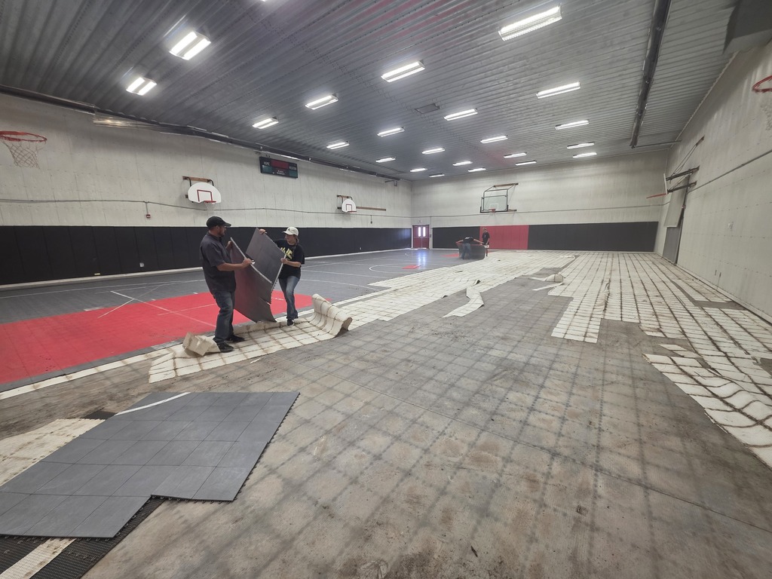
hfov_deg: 106.2
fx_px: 290
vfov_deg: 89.9
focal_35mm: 13
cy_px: 290
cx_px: 386
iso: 160
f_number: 1.9
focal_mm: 2.2
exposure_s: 1/120
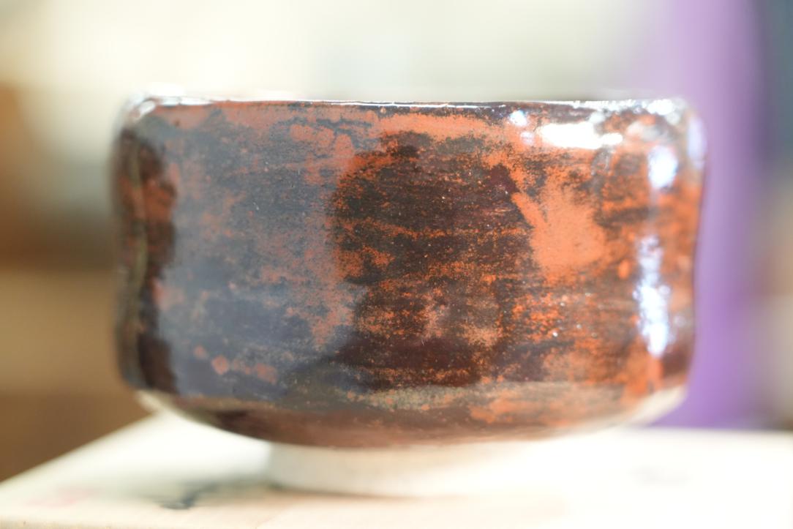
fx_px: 2313
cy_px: 264
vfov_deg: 13.0
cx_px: 396
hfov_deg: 19.5
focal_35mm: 105
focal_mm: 105
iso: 5000
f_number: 4
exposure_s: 1/125
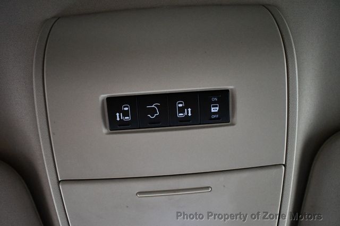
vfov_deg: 43.6
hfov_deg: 62.0
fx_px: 283
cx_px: 170
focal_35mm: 30
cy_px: 113
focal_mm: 20
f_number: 3.5
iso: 7200
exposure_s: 1/60
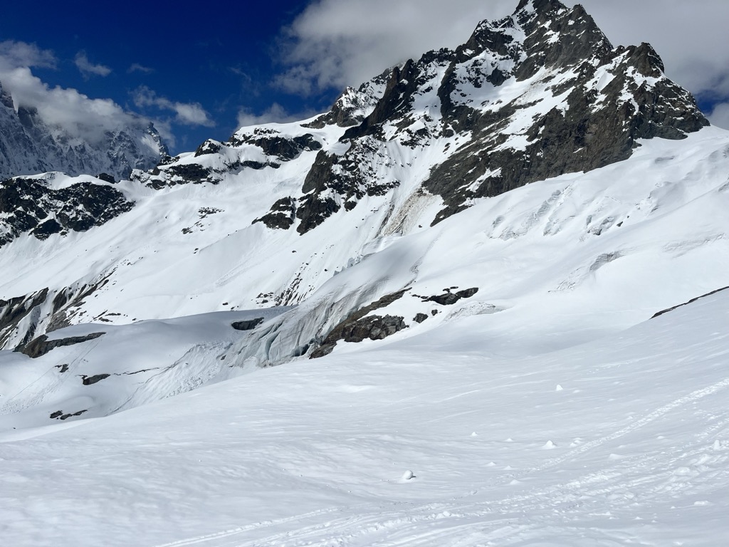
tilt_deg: -4.9
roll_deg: -7.6
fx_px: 548
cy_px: 274
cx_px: 364
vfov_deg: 53.1
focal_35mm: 26
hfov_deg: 67.3
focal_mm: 5.1
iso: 40
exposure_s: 1/25000
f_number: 1.6
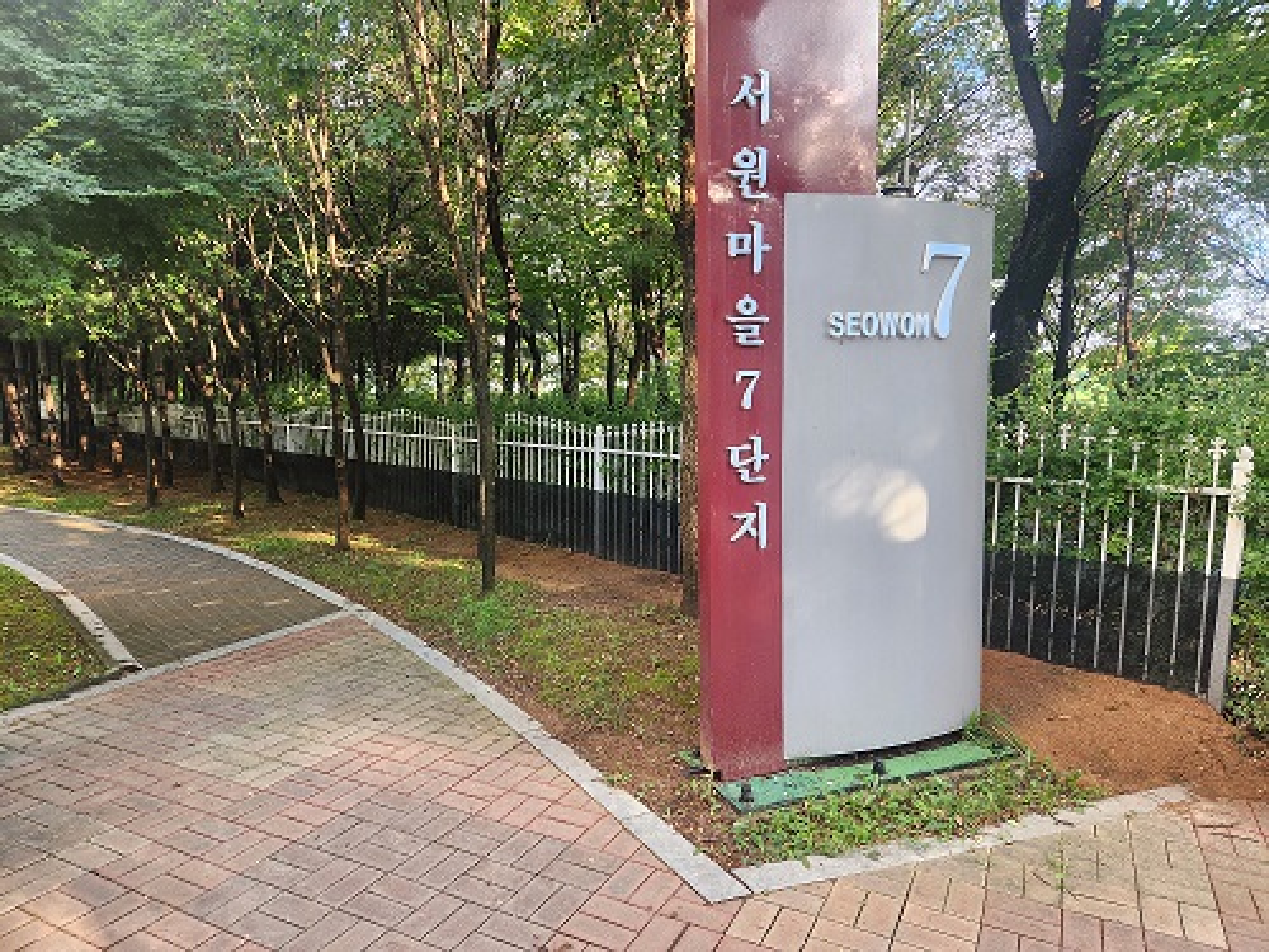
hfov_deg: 73.9
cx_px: 634
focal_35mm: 23
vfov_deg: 58.9
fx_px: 843
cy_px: 476
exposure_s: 1/120
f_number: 1.8
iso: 80
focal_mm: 5.4
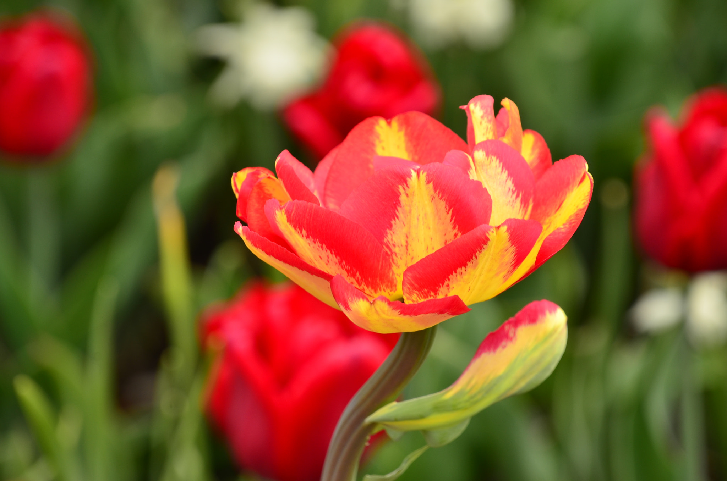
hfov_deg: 4.6
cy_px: 240
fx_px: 9068
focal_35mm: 450
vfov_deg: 3.0
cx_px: 364
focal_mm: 300
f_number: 9
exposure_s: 1/125
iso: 160
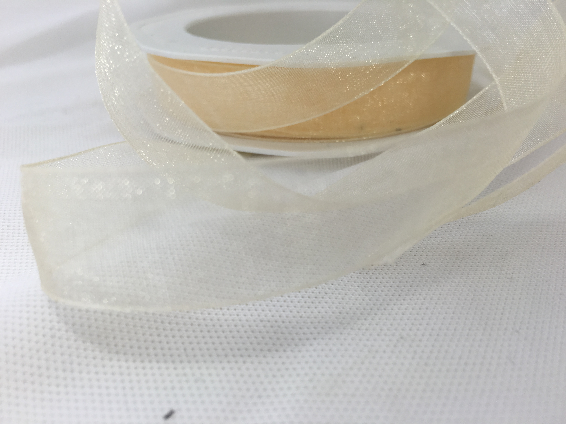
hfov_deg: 61.7
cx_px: 283
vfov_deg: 48.2
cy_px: 212
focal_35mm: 29
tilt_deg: -30.2
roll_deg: -0.2
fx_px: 474
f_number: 2.2
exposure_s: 1/50
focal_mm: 4.15
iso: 25
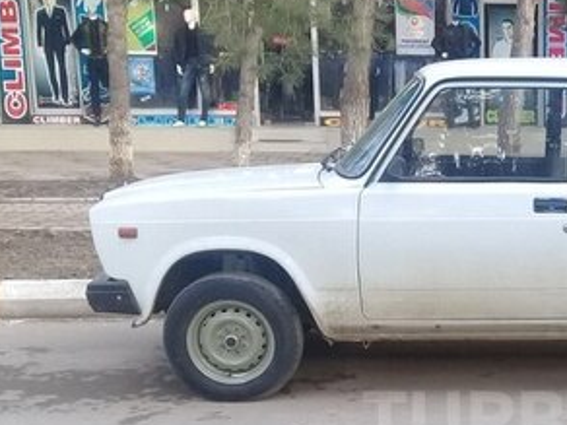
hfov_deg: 26.4
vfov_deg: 20.4
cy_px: 420
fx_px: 1147
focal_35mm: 70
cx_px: 561
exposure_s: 1/100
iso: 100
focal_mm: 3.3
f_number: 2.2
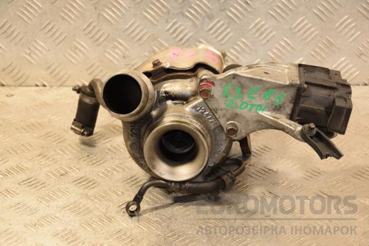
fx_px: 892
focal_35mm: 87
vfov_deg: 15.7
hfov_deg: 23.4
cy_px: 123
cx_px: 184
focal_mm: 58
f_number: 5
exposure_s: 1/125
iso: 800
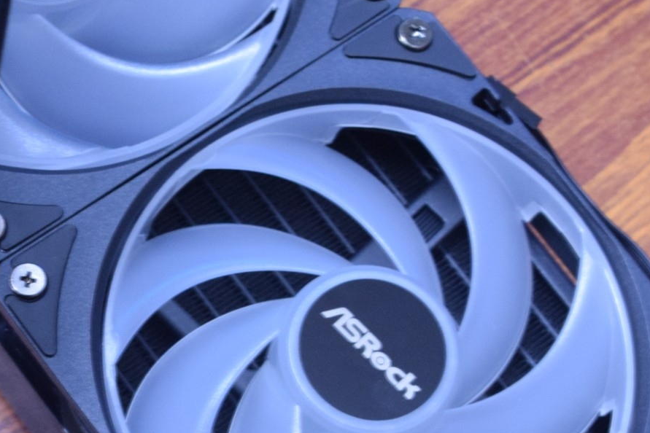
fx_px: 2297
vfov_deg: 10.6
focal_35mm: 127
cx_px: 109
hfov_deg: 16.0
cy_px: 511
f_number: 8
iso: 1600
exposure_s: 1/8
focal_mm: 35
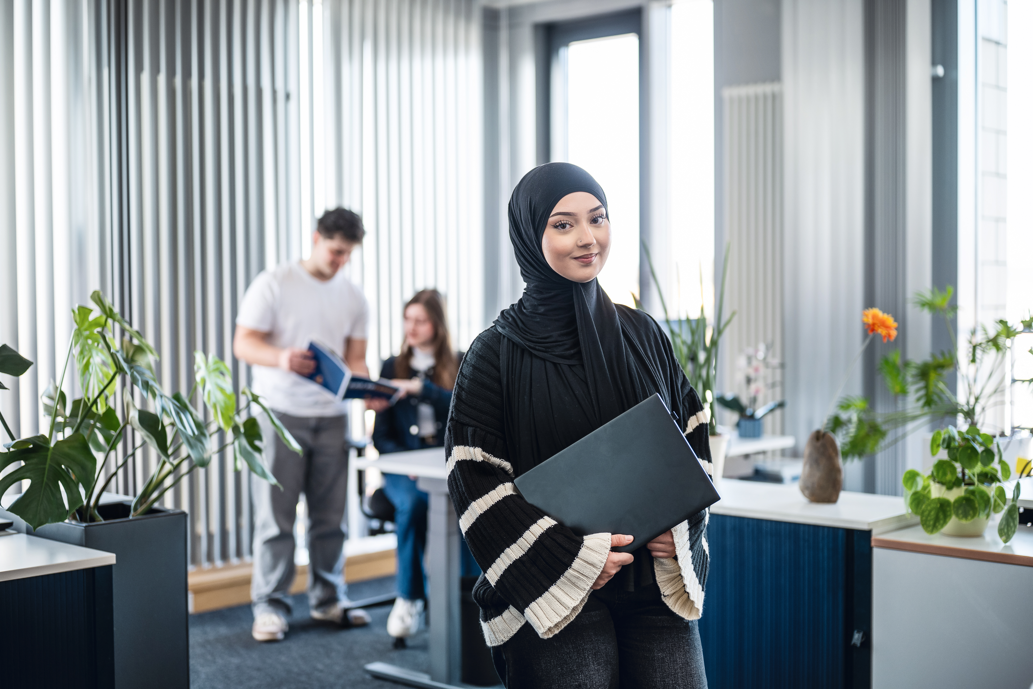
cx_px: 516
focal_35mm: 50
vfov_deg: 27.0
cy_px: 344
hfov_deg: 39.6
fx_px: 1435
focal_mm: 50
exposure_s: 1/250
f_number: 2
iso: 320
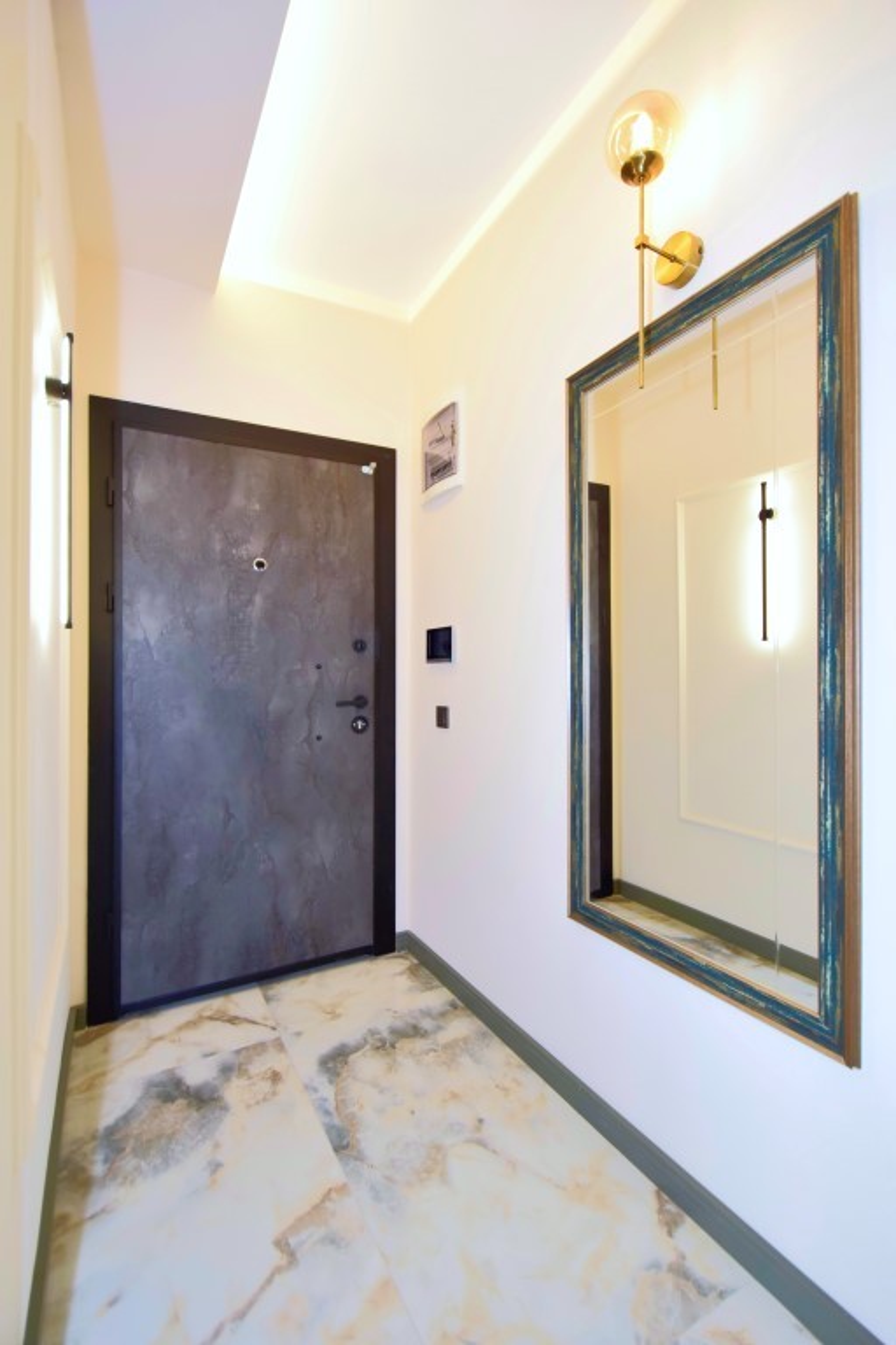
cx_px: 448
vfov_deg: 100.4
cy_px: 672
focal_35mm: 15
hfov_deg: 77.3
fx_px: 560
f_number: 4
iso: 800
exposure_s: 1/60
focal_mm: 10
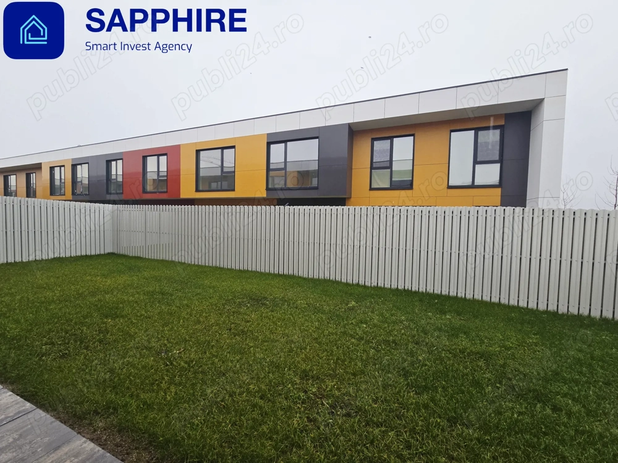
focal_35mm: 13
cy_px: 232
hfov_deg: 106.2
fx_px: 232
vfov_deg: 89.9
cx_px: 309
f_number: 2.2
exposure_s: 1/101
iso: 64
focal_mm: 2.2
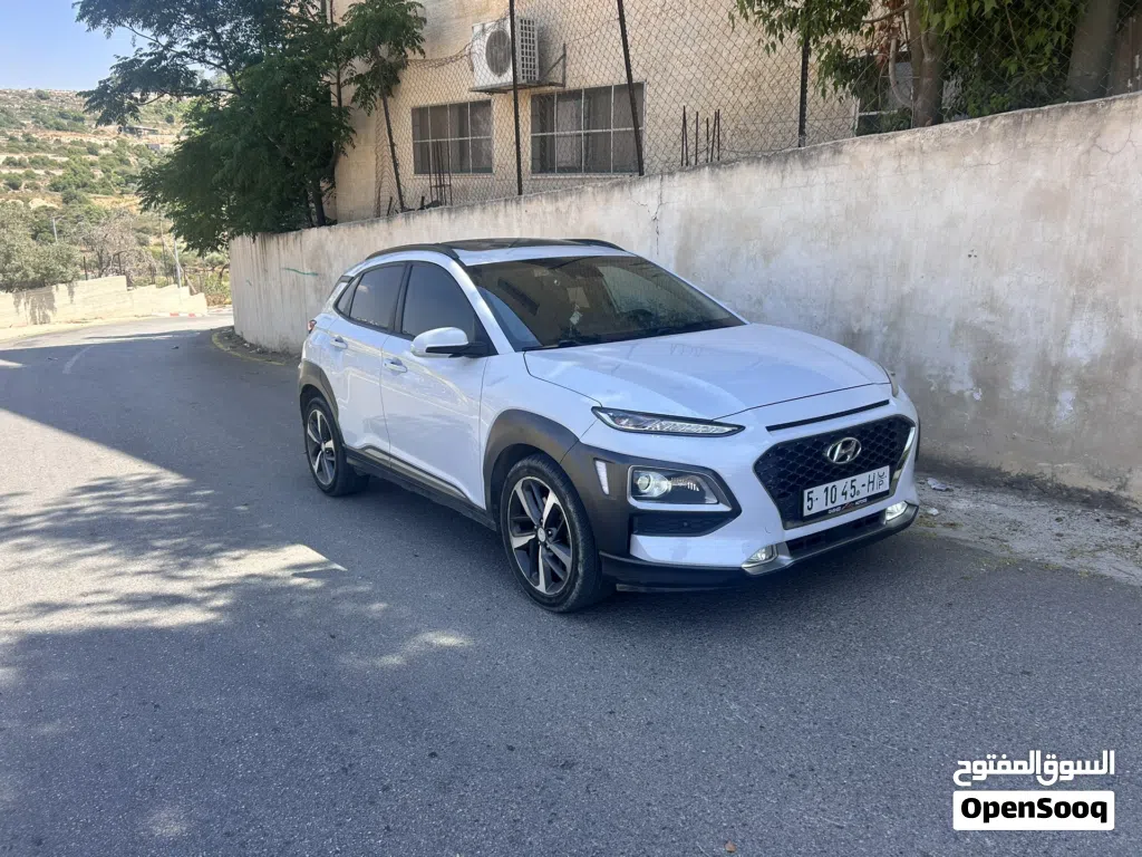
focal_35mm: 26
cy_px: 428
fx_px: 858
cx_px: 571
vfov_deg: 53.1
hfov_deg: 67.3
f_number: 1.5
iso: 50
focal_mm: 5.7
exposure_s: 1/1266
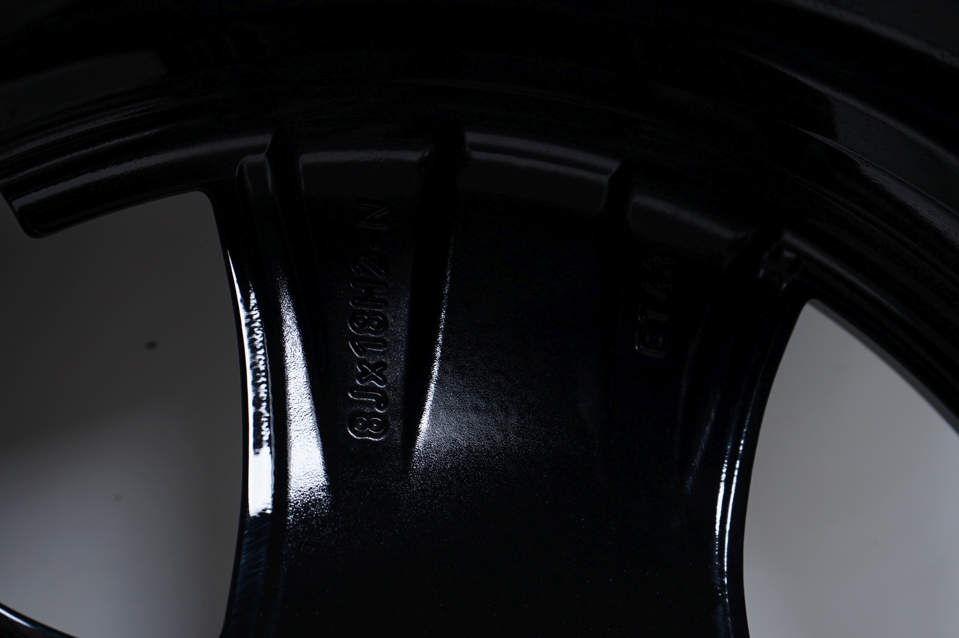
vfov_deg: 22.2
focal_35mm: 61
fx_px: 1624
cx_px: 480
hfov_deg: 32.9
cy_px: 319
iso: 250
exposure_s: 1/125
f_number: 7.1
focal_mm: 61
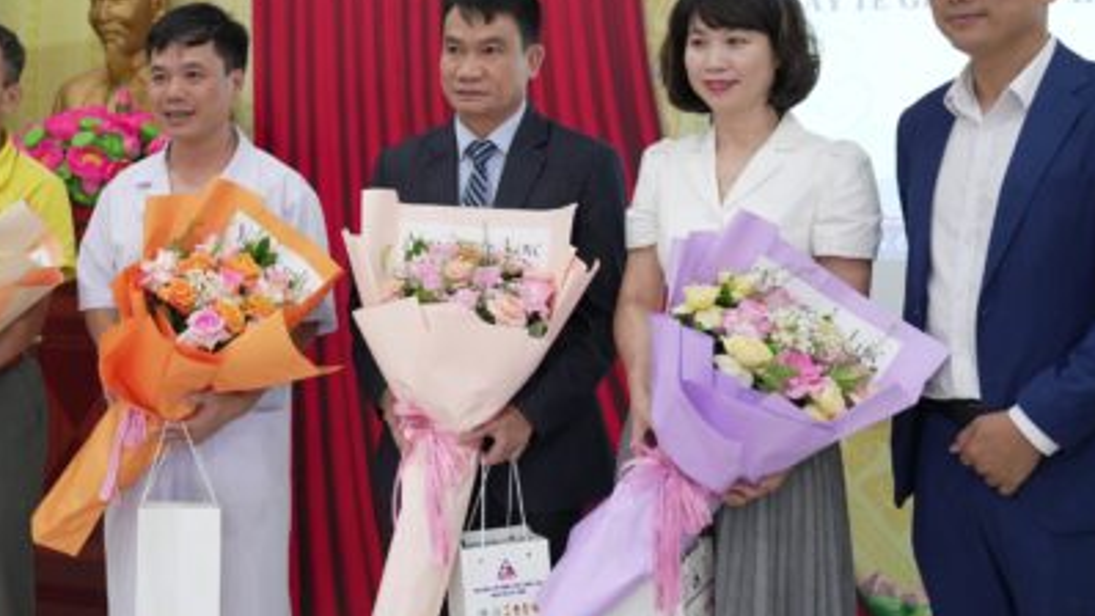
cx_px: 371
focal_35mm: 64
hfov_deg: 32.6
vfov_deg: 18.8
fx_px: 1858
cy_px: 260
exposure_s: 1/100
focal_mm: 38
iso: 2500
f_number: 2.8
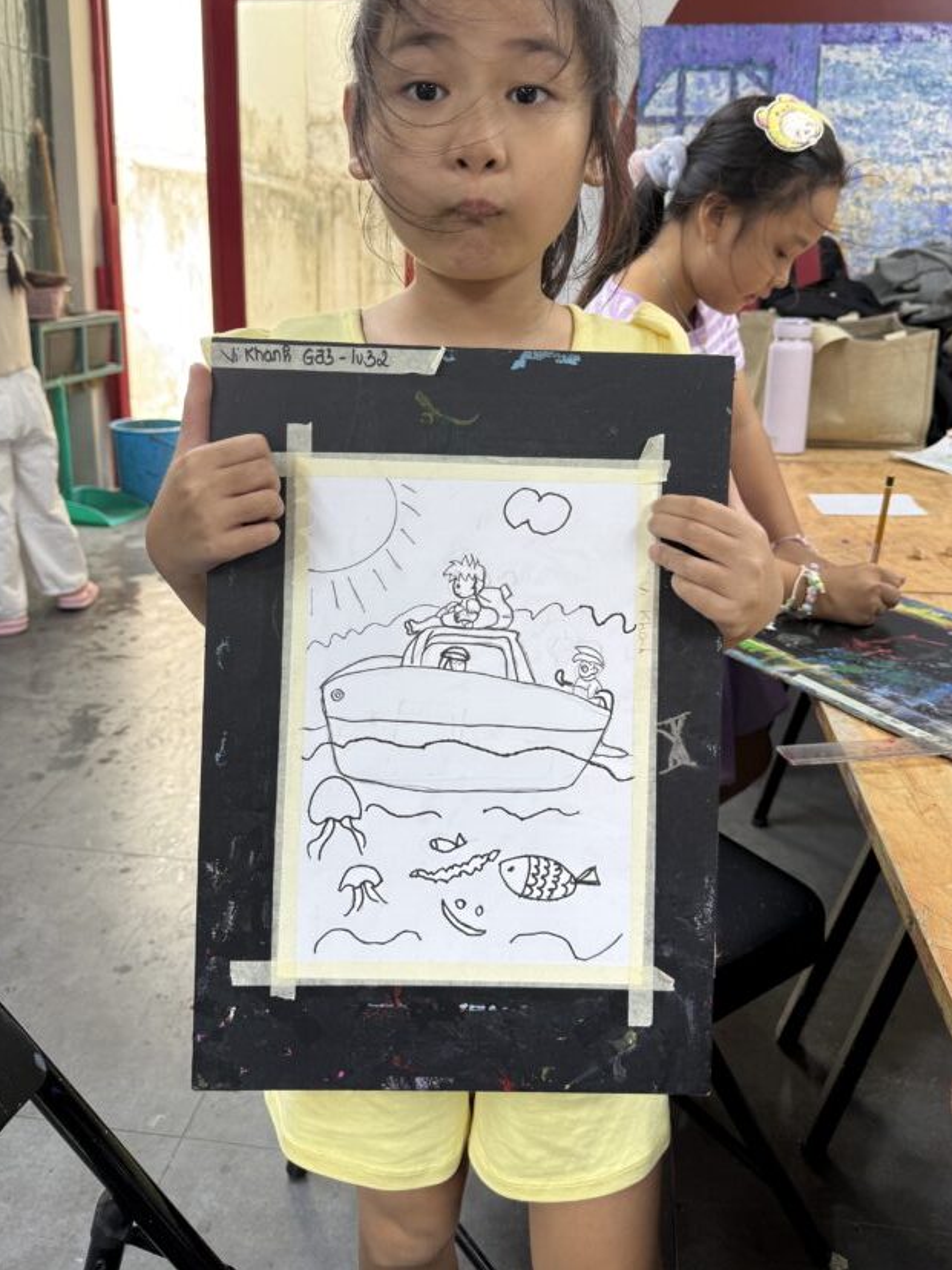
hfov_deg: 48.2
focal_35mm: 29
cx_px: 472
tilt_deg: -12.8
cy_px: 506
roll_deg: -2.0
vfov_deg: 61.1
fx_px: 1063
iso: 80
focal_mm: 6.76
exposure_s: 1/121
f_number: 1.78
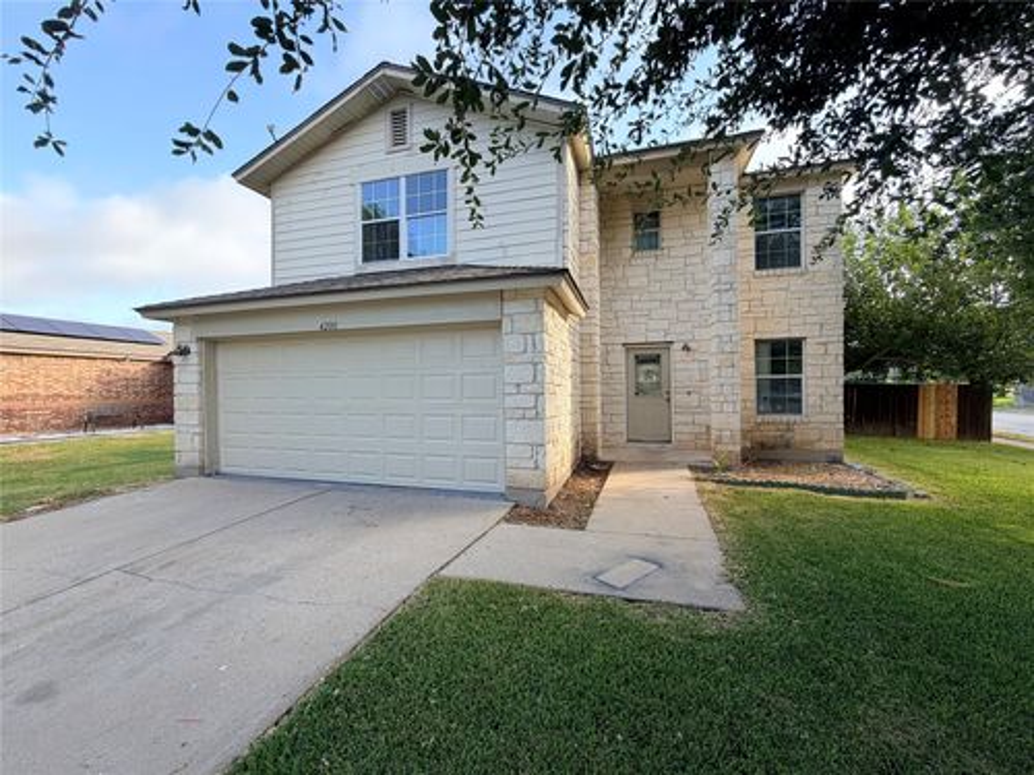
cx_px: 517
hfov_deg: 102.1
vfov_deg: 85.7
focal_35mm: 14
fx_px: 418
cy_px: 388
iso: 40
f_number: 2.2
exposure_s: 1/206
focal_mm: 2.22
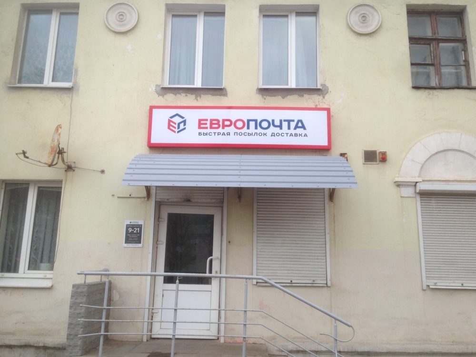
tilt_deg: +12.1
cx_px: 238
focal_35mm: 33
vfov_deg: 42.9
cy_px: 178
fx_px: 454
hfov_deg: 55.4
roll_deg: -0.3
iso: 50
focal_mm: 4.12
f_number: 2.4
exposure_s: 1/212
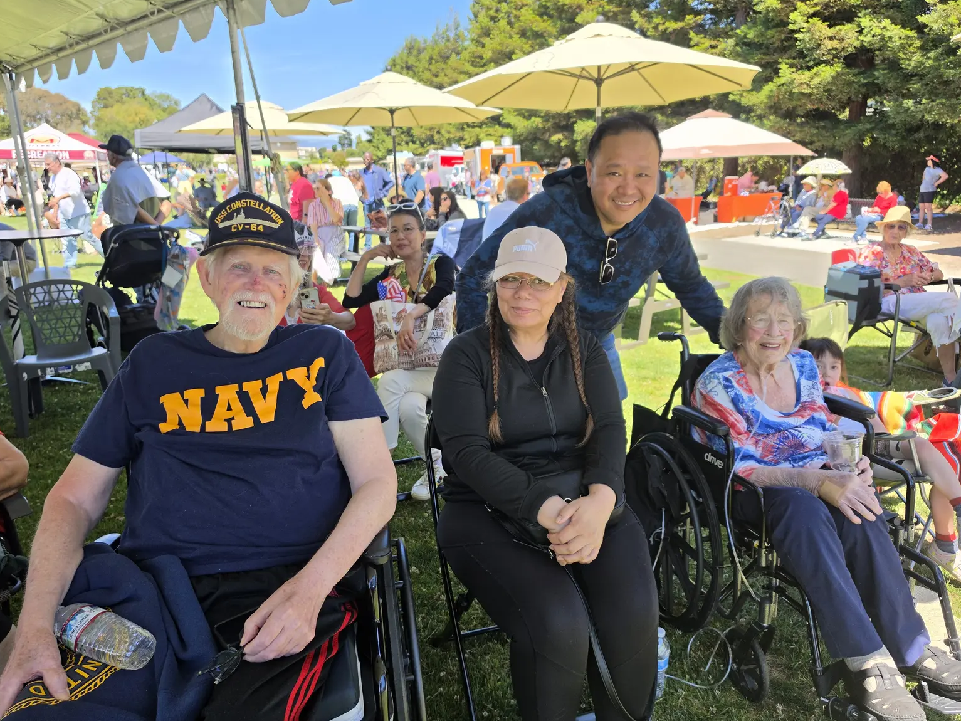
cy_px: 360
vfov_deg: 56.8
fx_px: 666
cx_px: 492
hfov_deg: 71.6
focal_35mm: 24
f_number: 1.4
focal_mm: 6.5
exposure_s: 1/2105
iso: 64
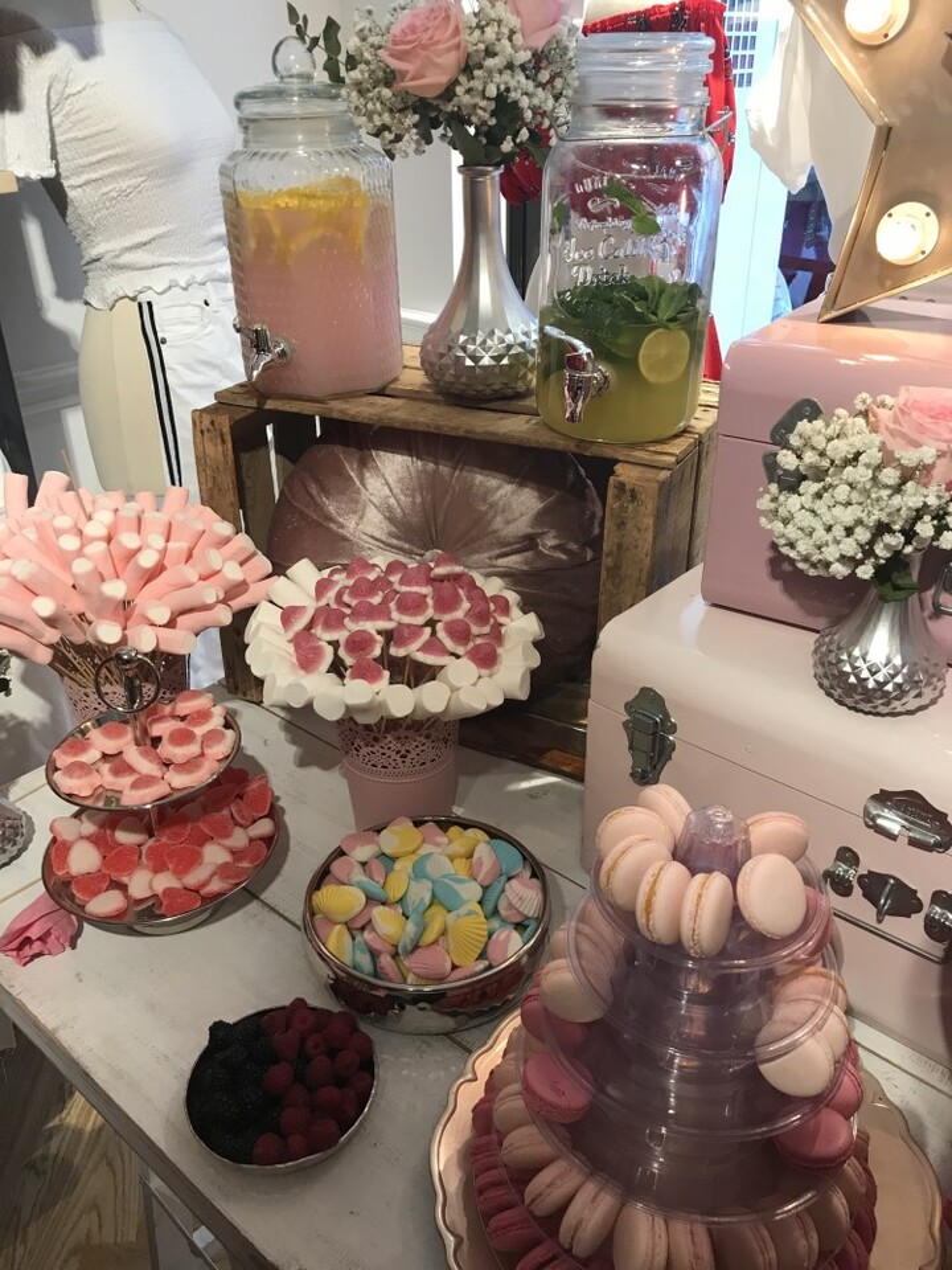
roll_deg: +0.9
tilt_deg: -29.2
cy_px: 635
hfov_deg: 49.7
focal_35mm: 28
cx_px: 476
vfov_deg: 63.4
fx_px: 1027
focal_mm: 3.99
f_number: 1.8
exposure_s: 1/33
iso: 25
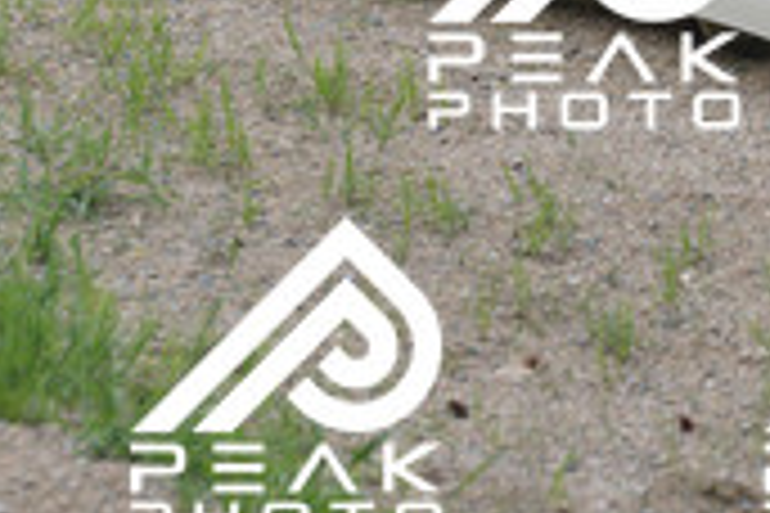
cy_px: -61
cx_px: 603
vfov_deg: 3.0
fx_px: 9731
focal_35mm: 455
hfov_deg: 4.5
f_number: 6.3
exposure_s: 1/1250
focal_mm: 195
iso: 1250
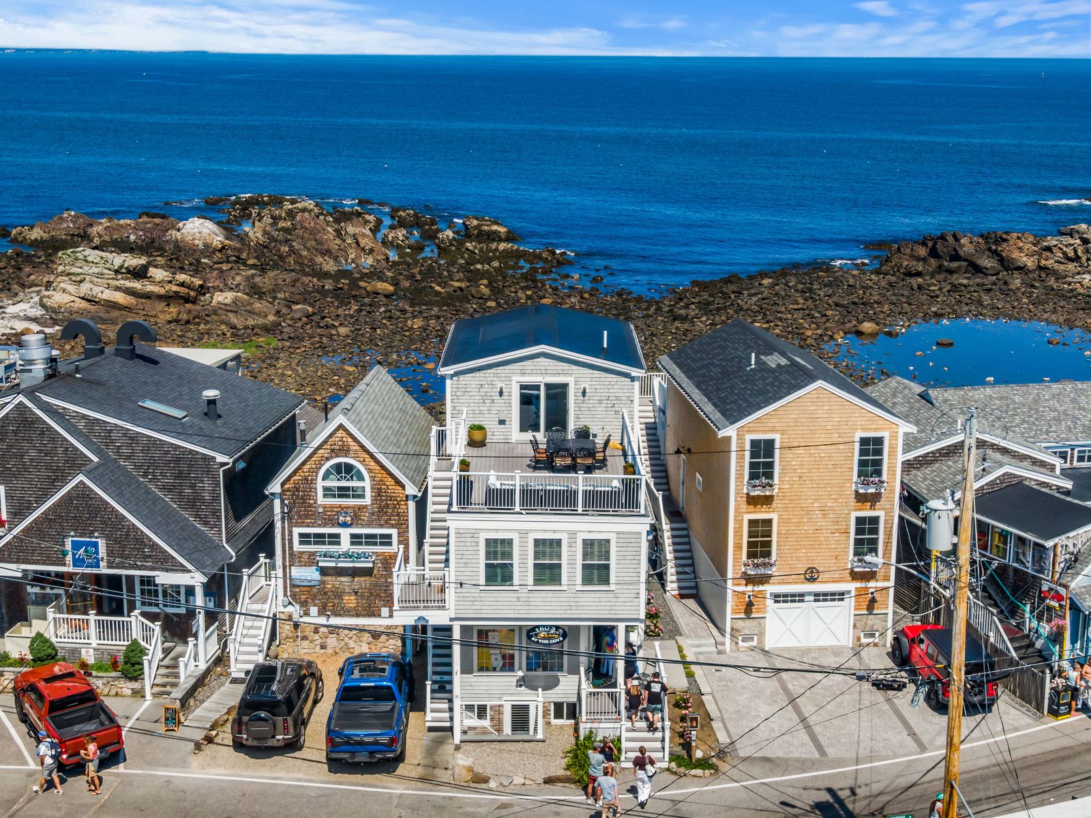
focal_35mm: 48
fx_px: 1512
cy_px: 409
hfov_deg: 39.7
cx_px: 546
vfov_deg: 30.3
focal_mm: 8.6
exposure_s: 1/1000
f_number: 3.8
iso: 100
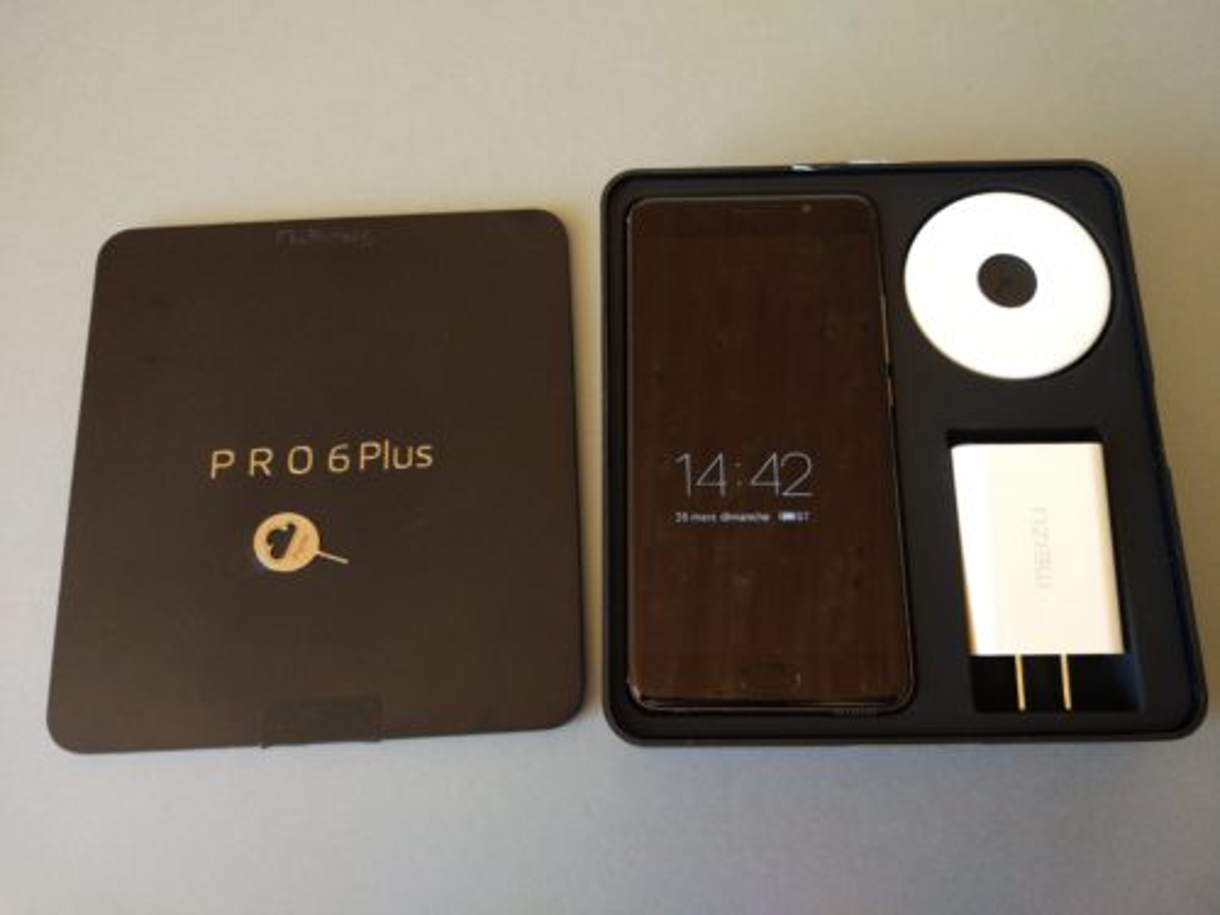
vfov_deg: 49.7
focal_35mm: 28
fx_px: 987
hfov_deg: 63.4
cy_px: 458
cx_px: 610
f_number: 2
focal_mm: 4.26
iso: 337
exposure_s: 1/33
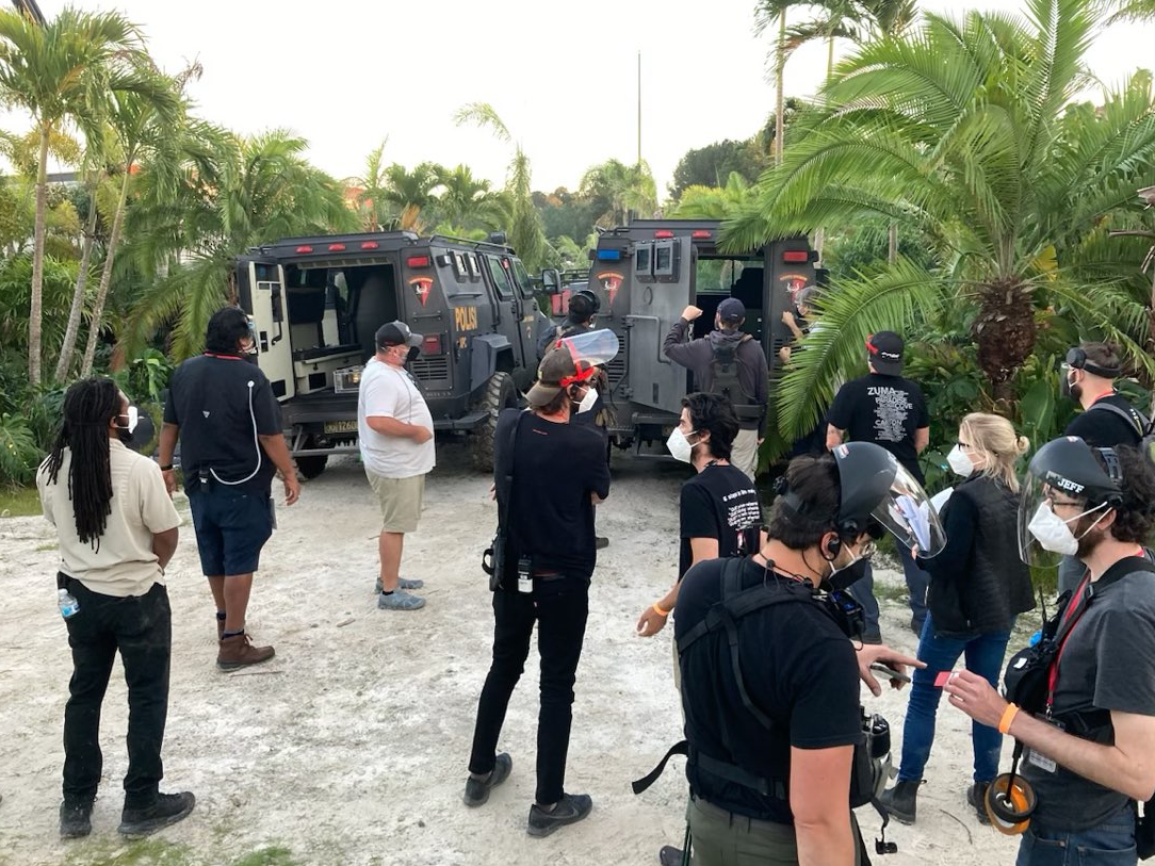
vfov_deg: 45.4
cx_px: 592
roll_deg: +2.4
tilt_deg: -7.9
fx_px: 1034
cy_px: 403
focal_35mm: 31
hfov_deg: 58.3
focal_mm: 3.99
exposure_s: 1/120
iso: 80
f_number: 1.8
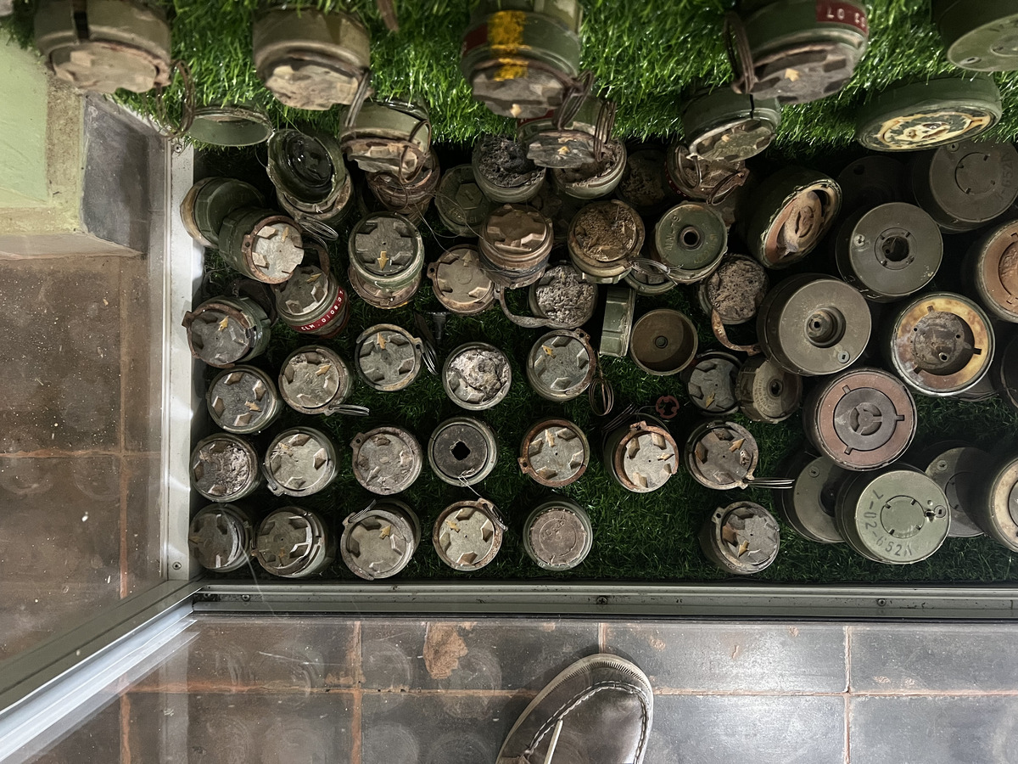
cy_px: 382
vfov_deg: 53.1
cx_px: 509
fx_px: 765
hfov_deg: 67.3
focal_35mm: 26
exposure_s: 1/25
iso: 500
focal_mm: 5.7
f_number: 1.5
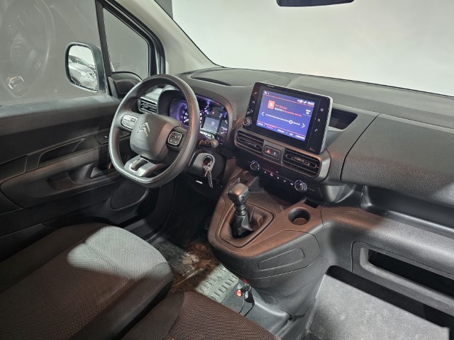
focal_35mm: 23
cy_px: 170
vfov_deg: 58.9
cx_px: 227
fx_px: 302
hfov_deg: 73.9
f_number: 1.7
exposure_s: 1/33
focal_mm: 6.3
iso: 640
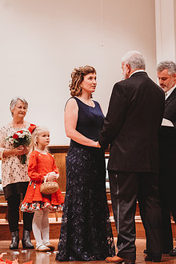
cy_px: 91
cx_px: 98
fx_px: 851
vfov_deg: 17.6
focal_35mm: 116
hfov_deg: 11.8
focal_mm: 85
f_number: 4
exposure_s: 1/200
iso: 5000
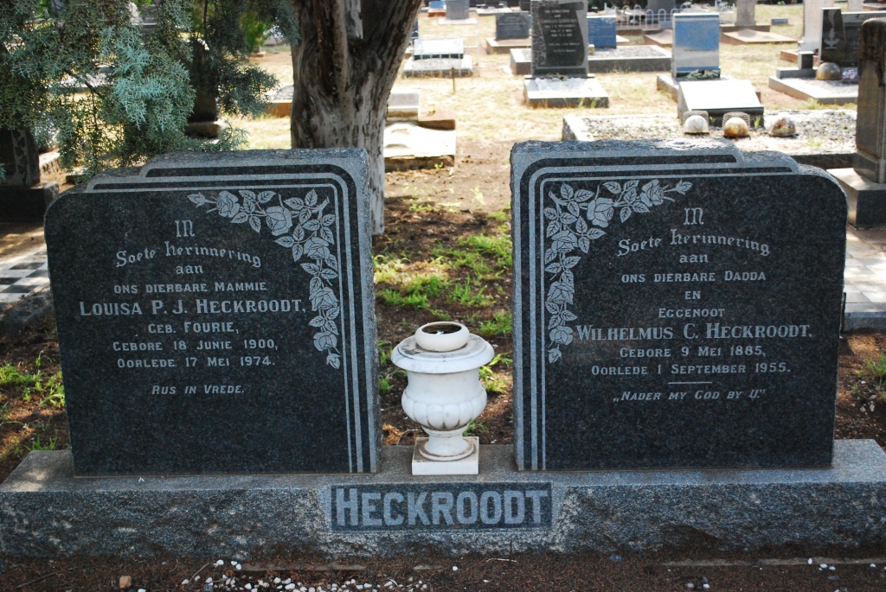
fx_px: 1182
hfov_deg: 41.1
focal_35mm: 48
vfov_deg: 28.1
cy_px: 296
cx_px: 443
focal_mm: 32
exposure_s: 1/1000
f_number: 5
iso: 1600
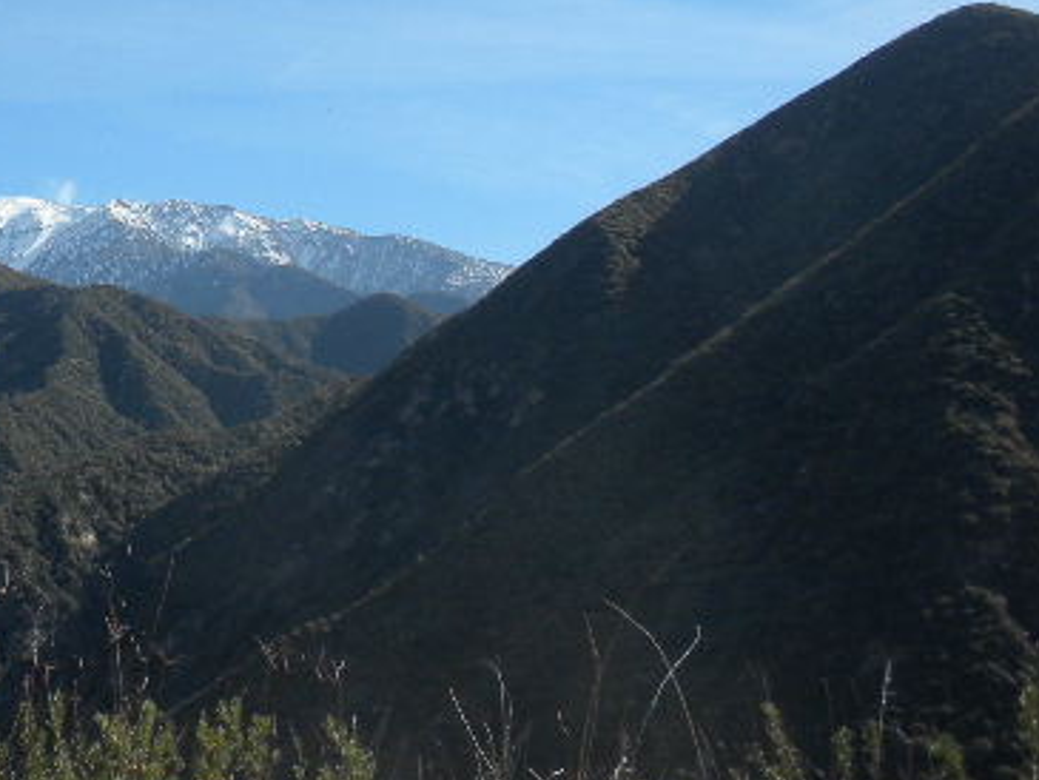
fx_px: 2372
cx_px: -20
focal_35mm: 79
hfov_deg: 23.6
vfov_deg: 18.2
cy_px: -16
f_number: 10
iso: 90
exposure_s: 1/148
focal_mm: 6.6
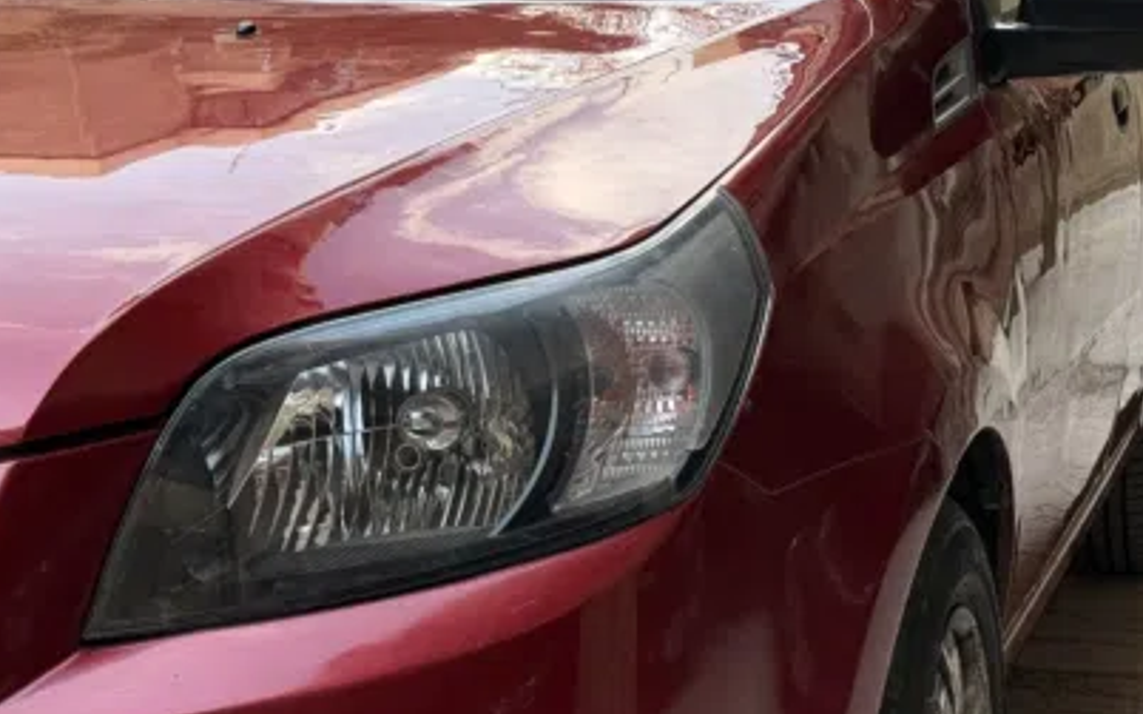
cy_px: 230
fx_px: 2522
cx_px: 739
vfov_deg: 16.1
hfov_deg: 25.4
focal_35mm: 81
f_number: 1.78
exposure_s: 1/242
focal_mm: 6.76
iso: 100
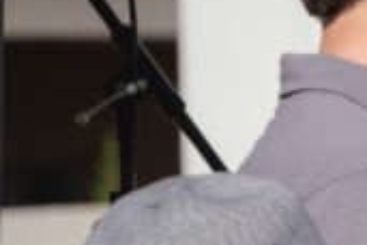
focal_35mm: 988
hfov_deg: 2.1
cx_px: 961
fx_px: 10071
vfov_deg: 1.4
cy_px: 186
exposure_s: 1/1250
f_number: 6.3
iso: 64
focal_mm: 165
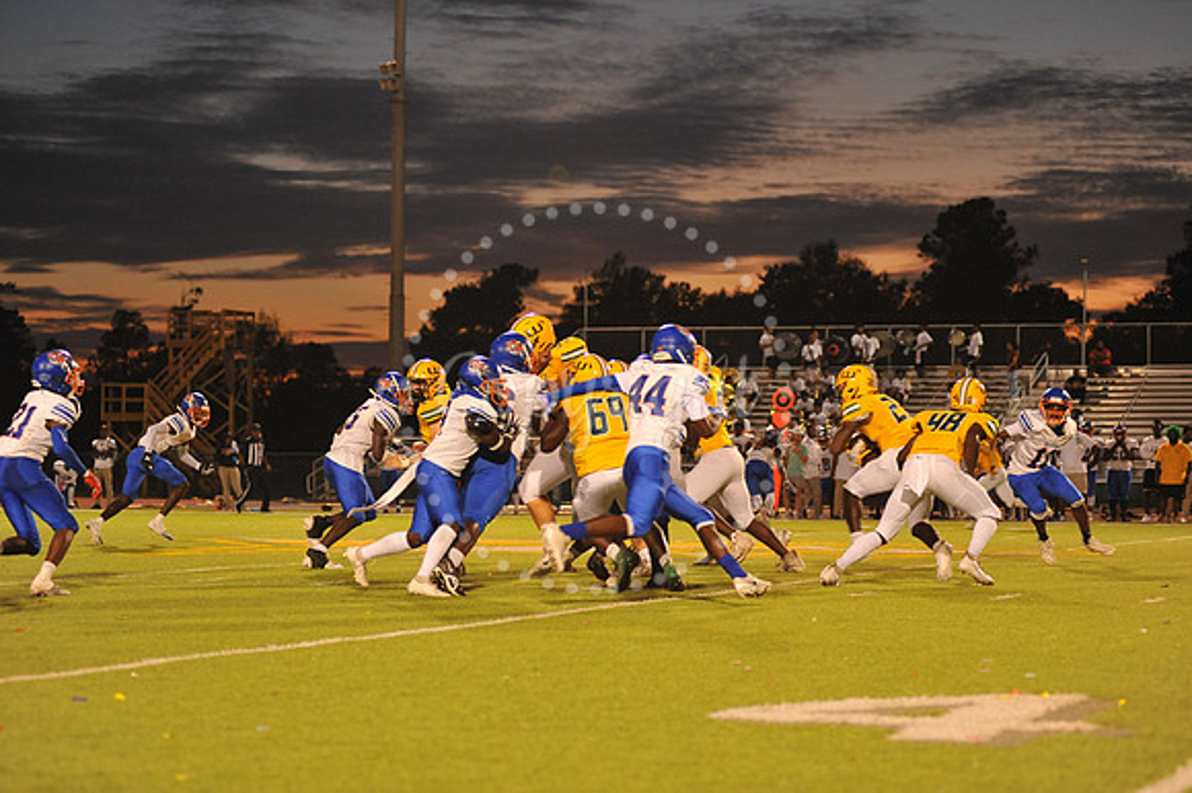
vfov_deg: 14.8
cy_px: 396
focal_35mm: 92
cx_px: 596
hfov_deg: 22.2
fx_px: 3044
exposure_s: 1/250
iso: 2000
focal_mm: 92
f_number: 3.2
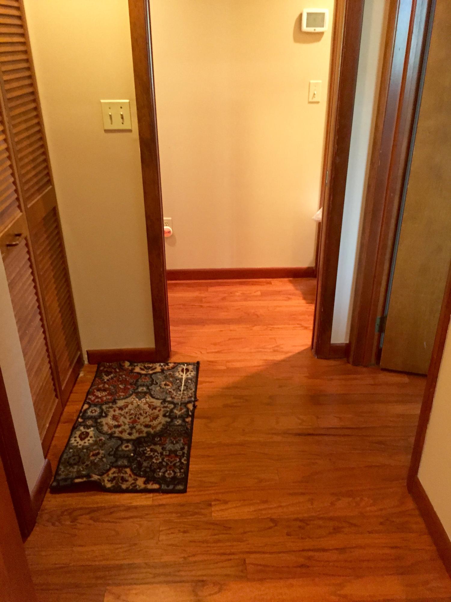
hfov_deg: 48.2
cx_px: 226
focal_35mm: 29
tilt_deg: -24.3
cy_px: 301
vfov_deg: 61.7
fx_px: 504
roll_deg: +0.7
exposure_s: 1/24
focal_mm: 4.15
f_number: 2.2
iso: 250
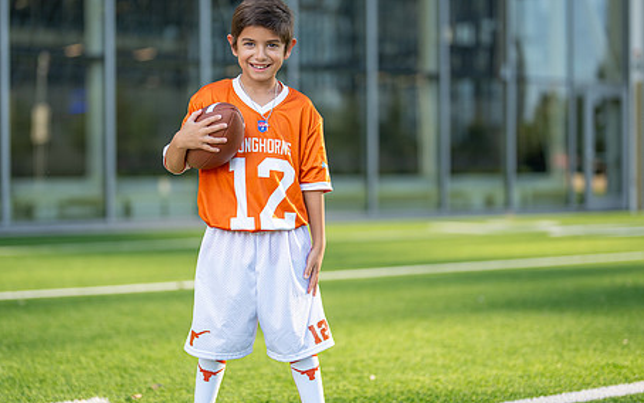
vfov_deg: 17.4
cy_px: 196
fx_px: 1317
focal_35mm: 75
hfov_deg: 27.4
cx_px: 271
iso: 100
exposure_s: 1/2500
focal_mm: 50
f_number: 1.2
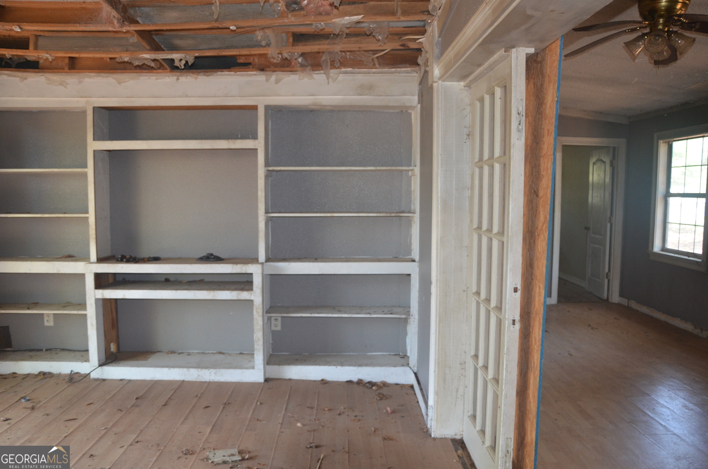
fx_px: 530
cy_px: 234
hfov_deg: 67.5
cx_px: 354
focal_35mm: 27
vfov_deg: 47.7
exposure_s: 1/60
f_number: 5
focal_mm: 18
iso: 800
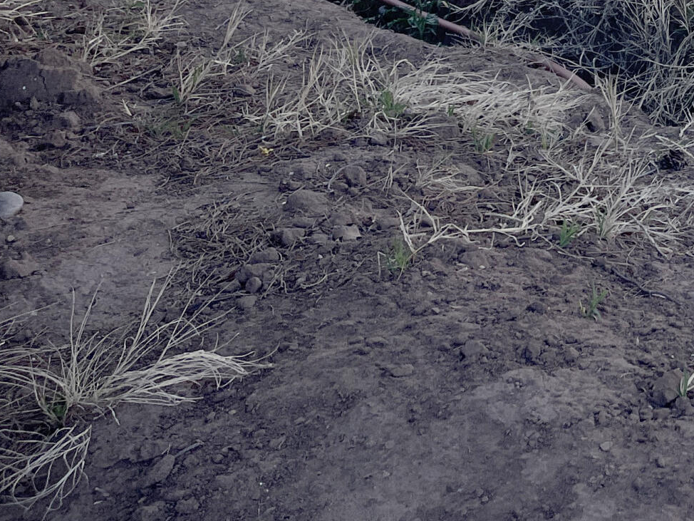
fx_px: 1544
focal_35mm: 77
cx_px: 1018
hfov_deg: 21.5
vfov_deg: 17.3
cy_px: -262
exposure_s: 1/1387
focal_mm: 5.1
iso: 32
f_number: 1.6
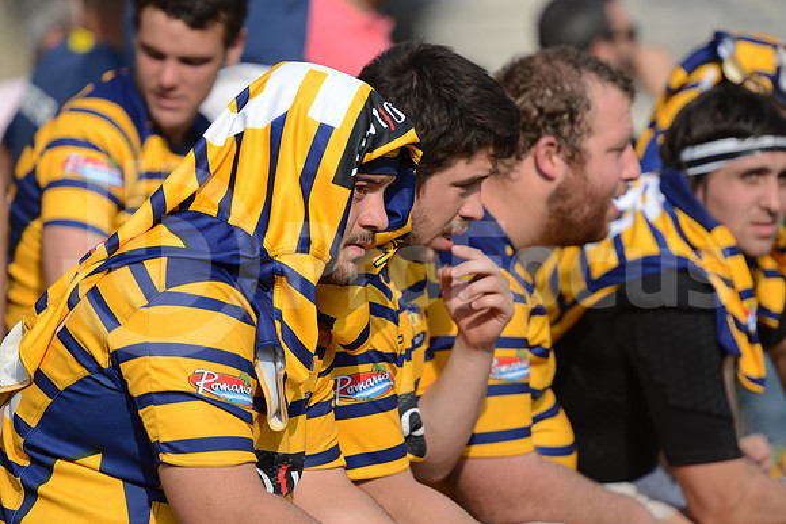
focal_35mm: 240
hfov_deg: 8.6
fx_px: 5241
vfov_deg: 5.7
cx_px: 393
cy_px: 262
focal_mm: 240
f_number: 4
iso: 320
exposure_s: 1/2000
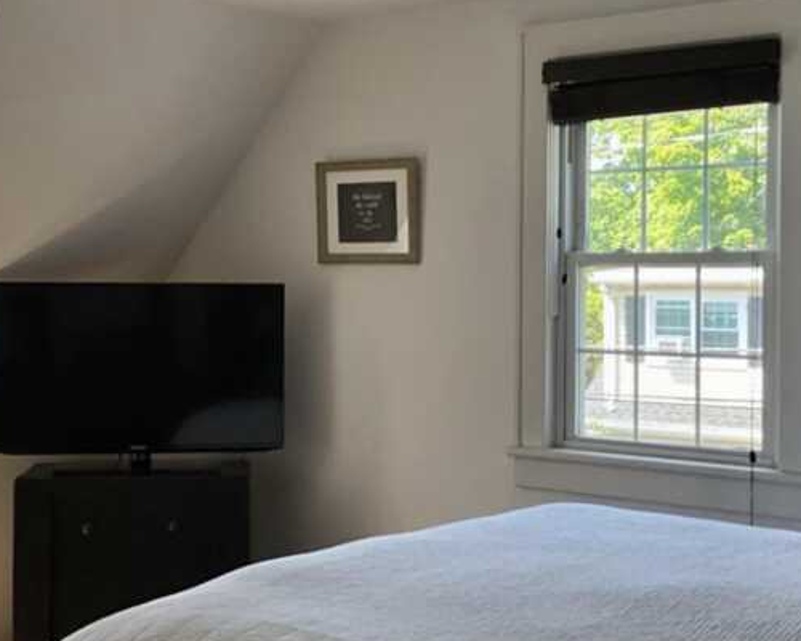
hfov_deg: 32.5
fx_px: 1375
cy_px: 300
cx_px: 439
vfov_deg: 26.2
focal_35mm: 58
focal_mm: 3
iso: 50
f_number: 1.8
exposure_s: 1/122
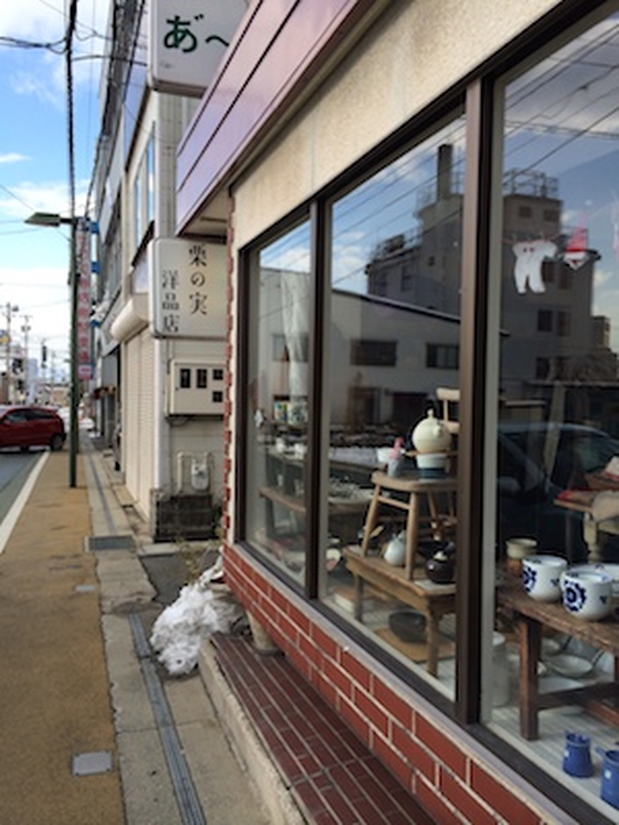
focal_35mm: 30
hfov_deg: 46.8
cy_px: 412
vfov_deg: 60.0
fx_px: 715
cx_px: 310
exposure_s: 1/892
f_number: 2.2
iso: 32
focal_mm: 4.12
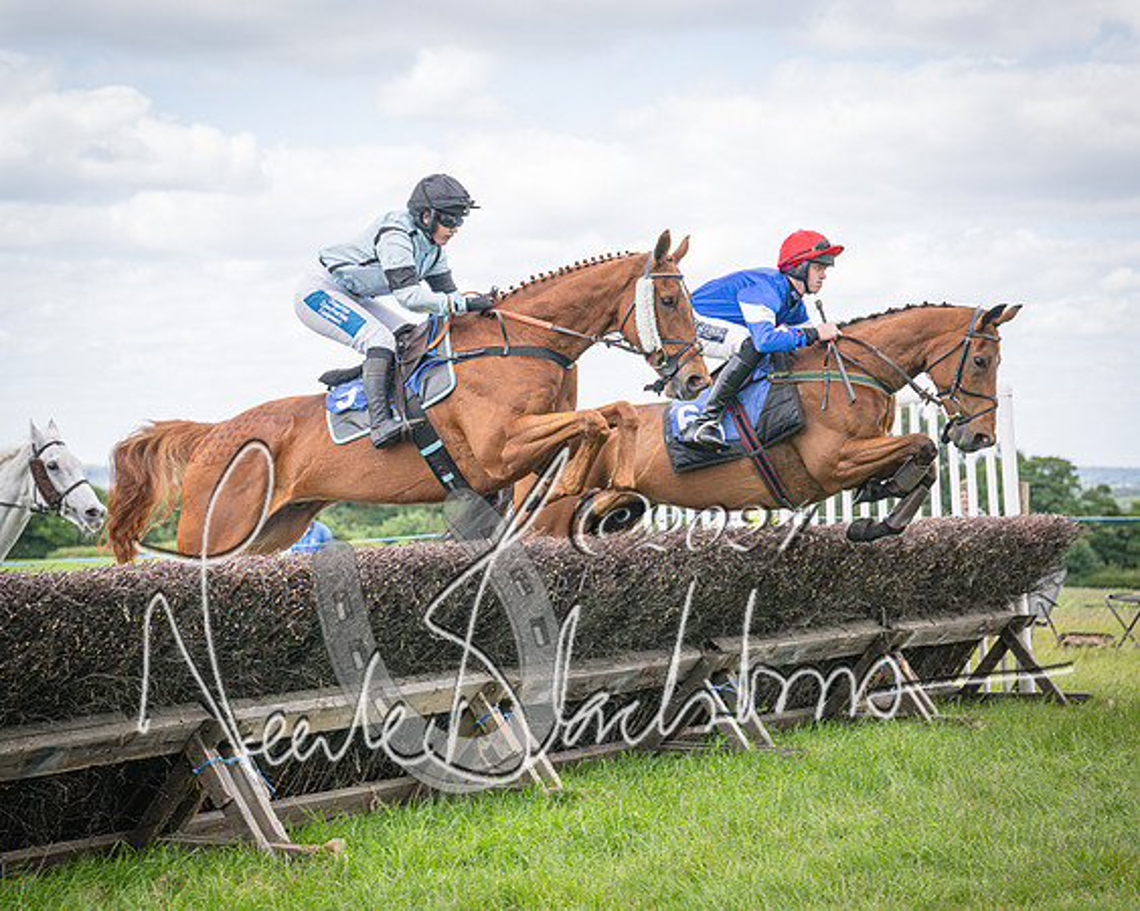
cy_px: 452
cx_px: 504
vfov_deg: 18.2
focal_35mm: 84
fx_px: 2841
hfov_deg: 22.7
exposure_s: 1/1600
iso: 400
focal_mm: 70
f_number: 4
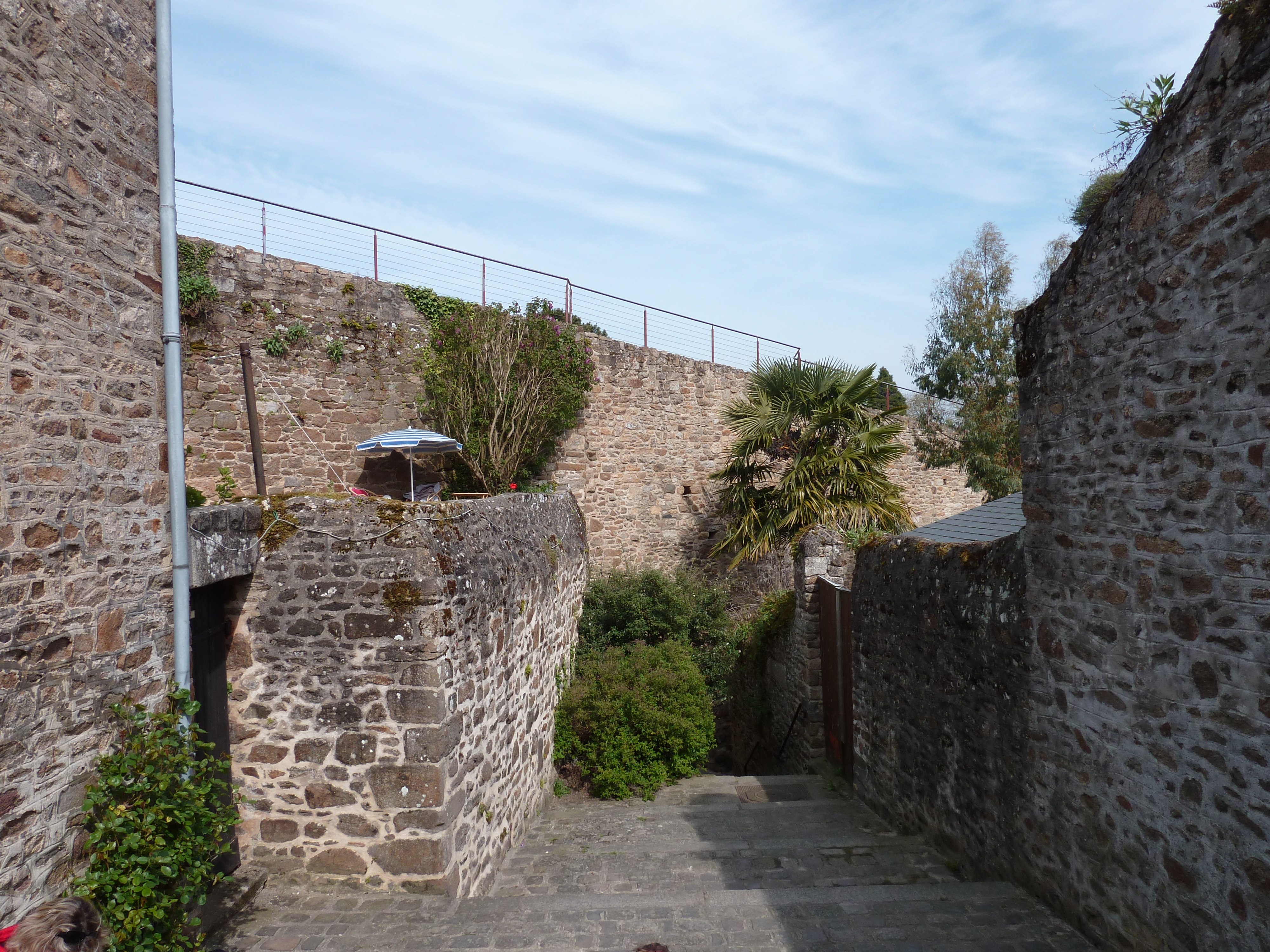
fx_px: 917
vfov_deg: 54.9
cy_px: 476
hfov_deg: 69.4
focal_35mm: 25
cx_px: 635
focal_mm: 4.1
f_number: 4
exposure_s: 1/500
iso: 80
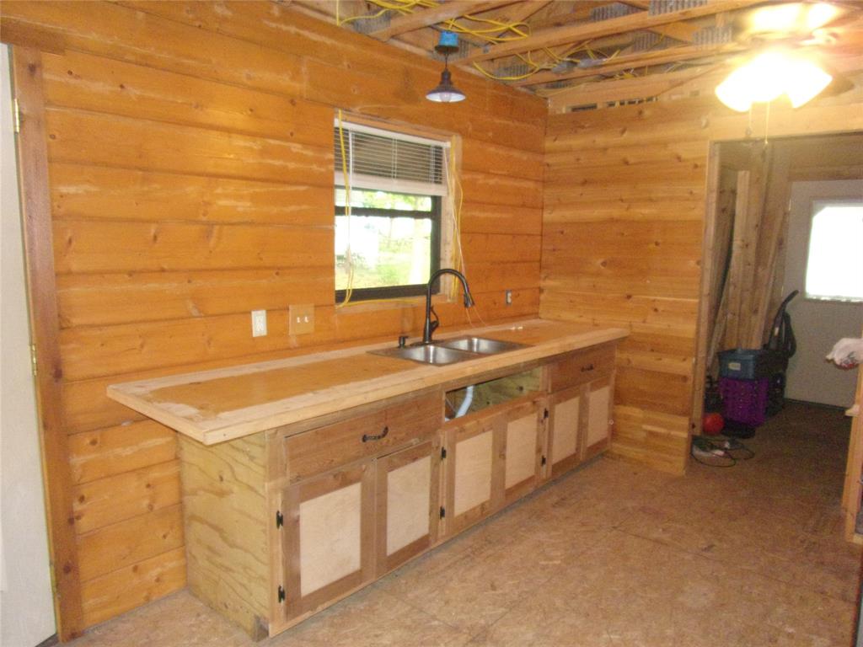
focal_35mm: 24
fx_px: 598
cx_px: 432
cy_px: 324
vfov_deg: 56.8
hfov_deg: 71.6
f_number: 3.3
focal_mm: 4.3
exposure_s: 1/34
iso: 586
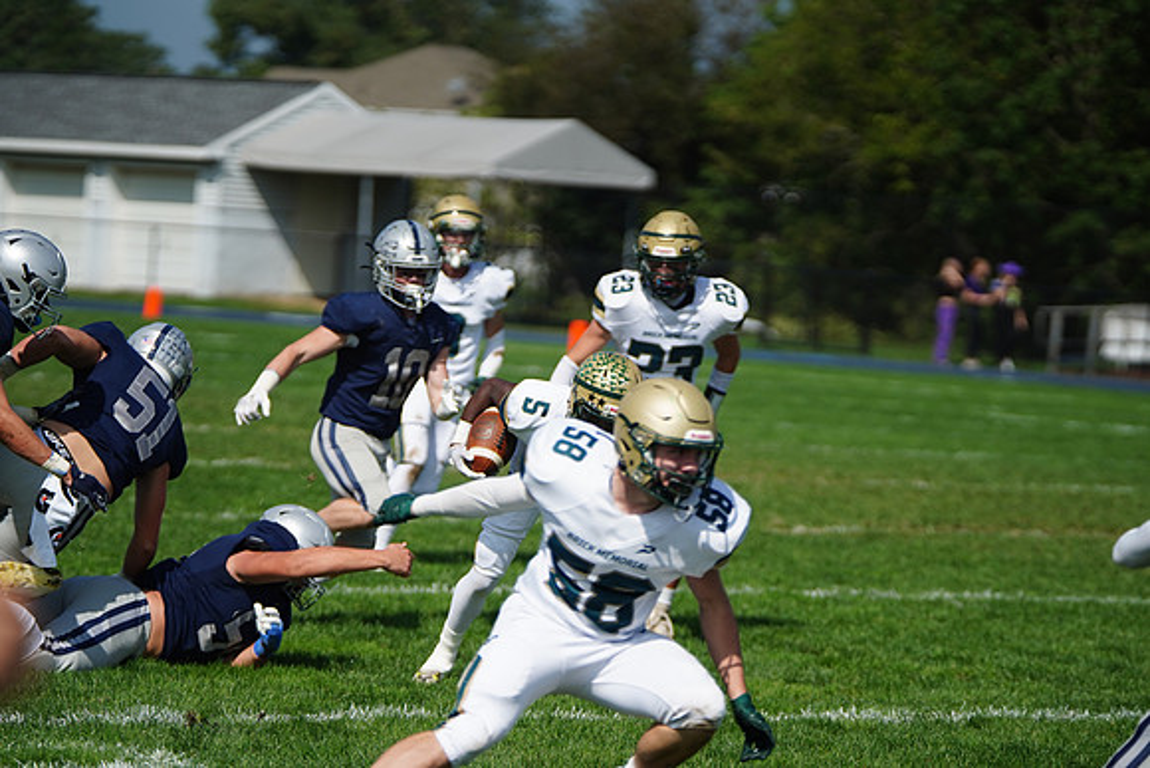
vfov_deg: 7.0
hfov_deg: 10.4
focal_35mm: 197
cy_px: 384
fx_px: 6294
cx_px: 575
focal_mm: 197
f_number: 2.8
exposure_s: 1/8000
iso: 400
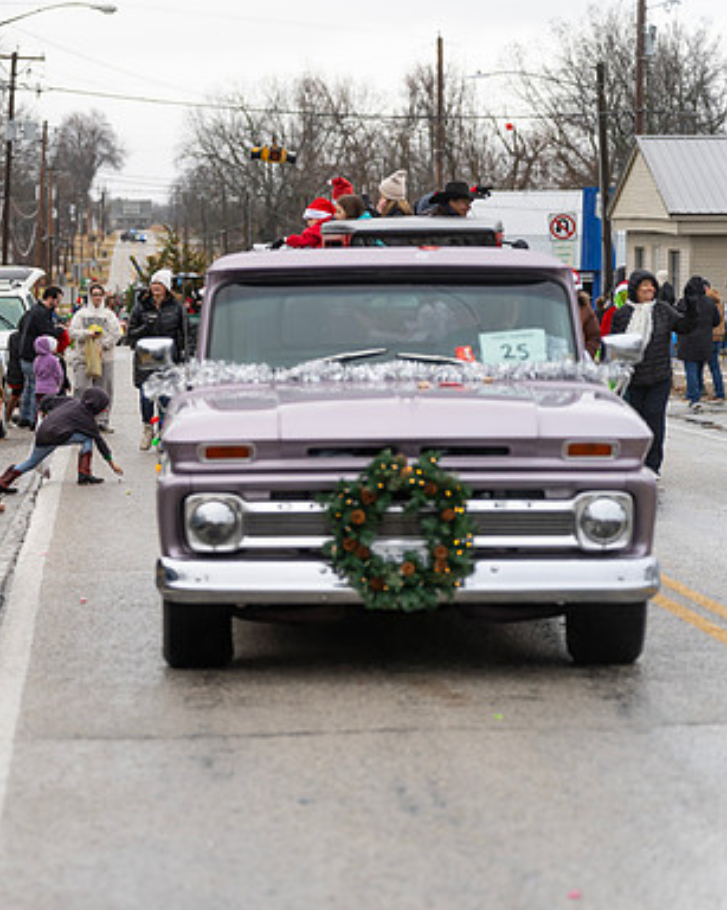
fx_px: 3283
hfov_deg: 12.5
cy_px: 456
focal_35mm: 122
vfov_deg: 15.8
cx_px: 73
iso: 250
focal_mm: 86
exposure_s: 1/640
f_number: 2.8
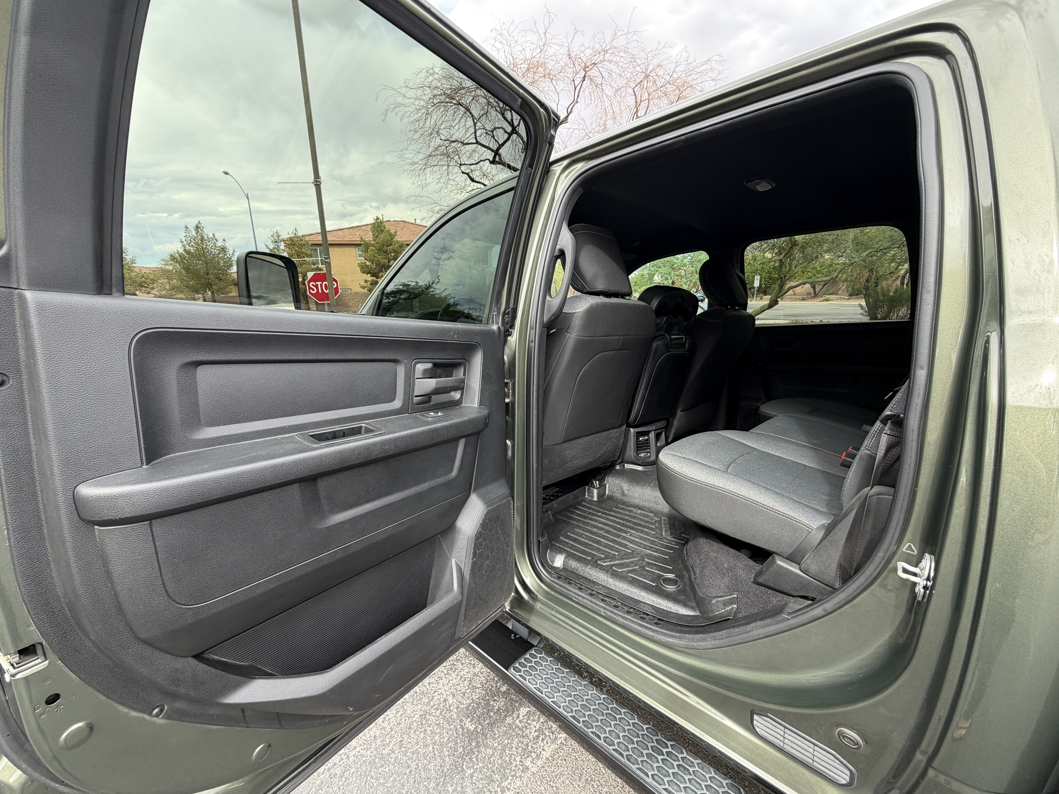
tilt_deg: -15.5
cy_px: 397
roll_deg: +1.4
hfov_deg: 102.1
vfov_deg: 85.7
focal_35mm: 14
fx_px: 428
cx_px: 530
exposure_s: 1/121
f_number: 2.2
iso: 40
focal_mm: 2.22
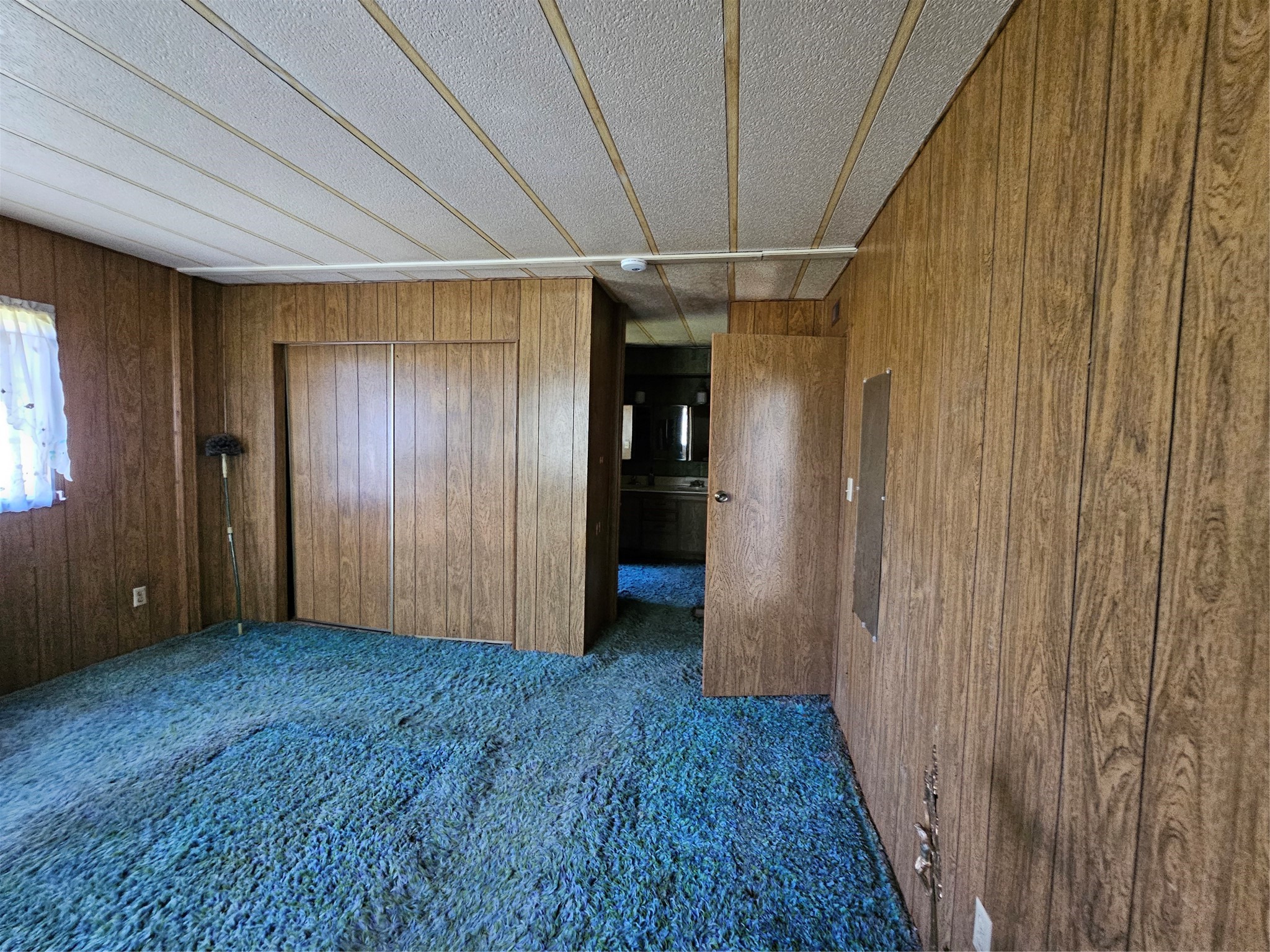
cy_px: 476
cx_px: 635
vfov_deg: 89.9
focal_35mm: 13
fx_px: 477
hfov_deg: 106.2
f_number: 2.2
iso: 640
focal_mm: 2.2
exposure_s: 1/24
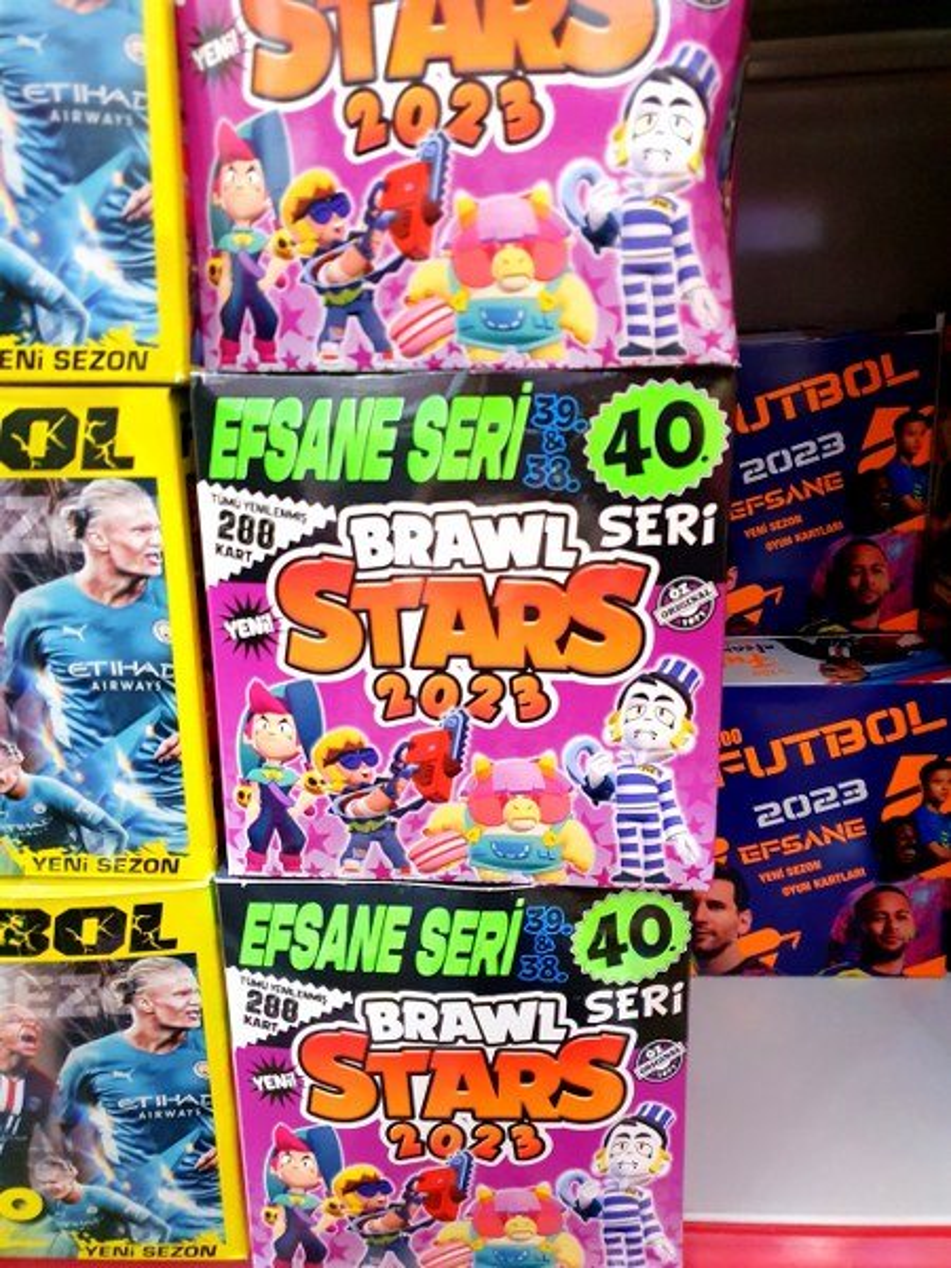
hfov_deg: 53.1
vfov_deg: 67.3
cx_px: 476
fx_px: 952
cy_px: 634
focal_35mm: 26
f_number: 1.5
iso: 640
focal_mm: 4.32
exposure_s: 1/25
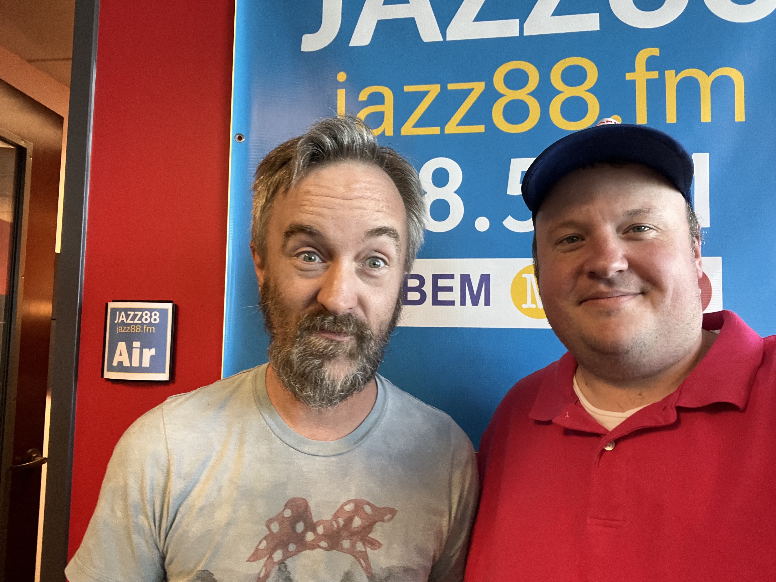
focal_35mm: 23
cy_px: 291
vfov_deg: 58.9
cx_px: 388
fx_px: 516
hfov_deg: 73.9
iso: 320
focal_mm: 2.71
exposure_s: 1/60
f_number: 2.2
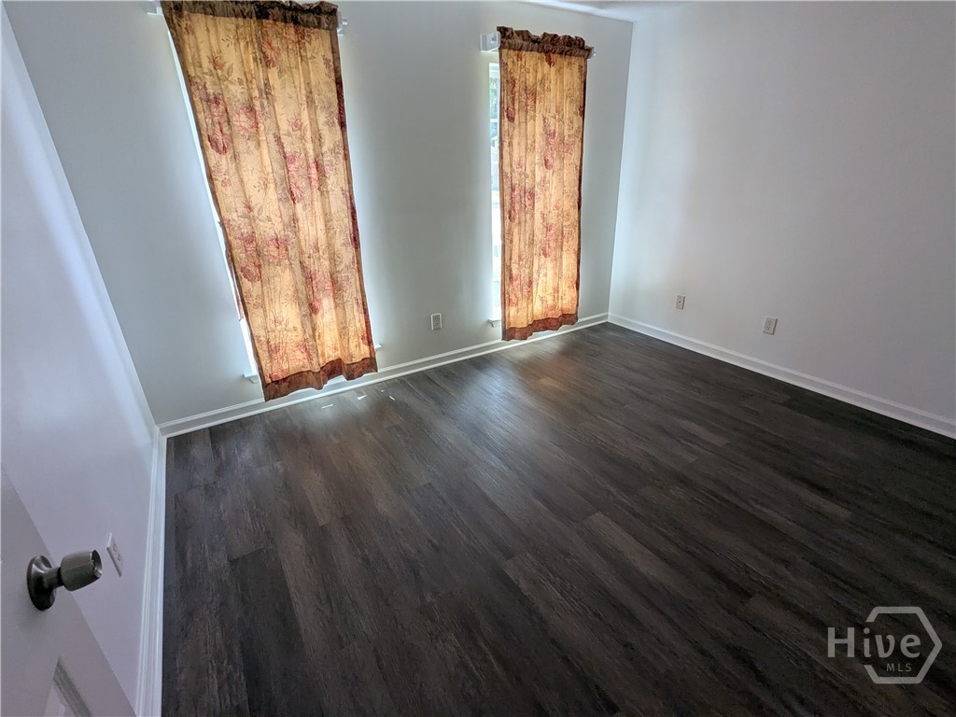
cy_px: 358
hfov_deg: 94.5
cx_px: 478
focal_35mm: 16
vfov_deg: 78.1
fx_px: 442
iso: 50
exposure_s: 1/138
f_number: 2.2
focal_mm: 2.35
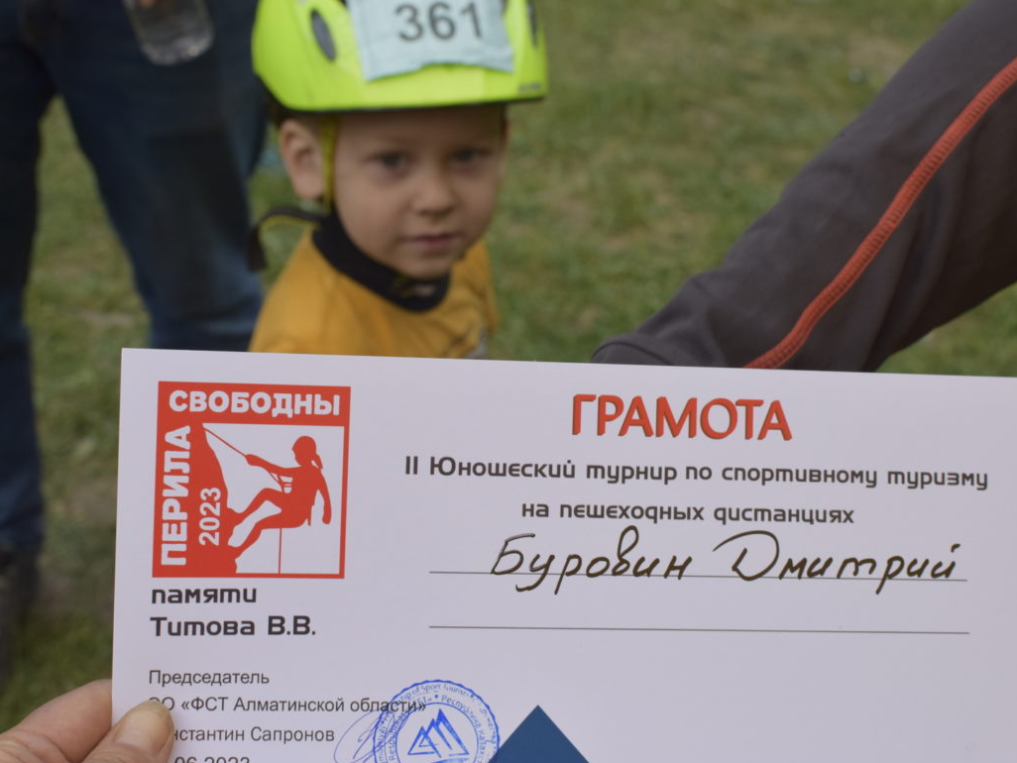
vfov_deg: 25.4
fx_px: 1691
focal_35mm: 58
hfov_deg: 33.5
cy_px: 383
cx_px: 498
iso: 220
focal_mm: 35
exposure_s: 1/250
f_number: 8
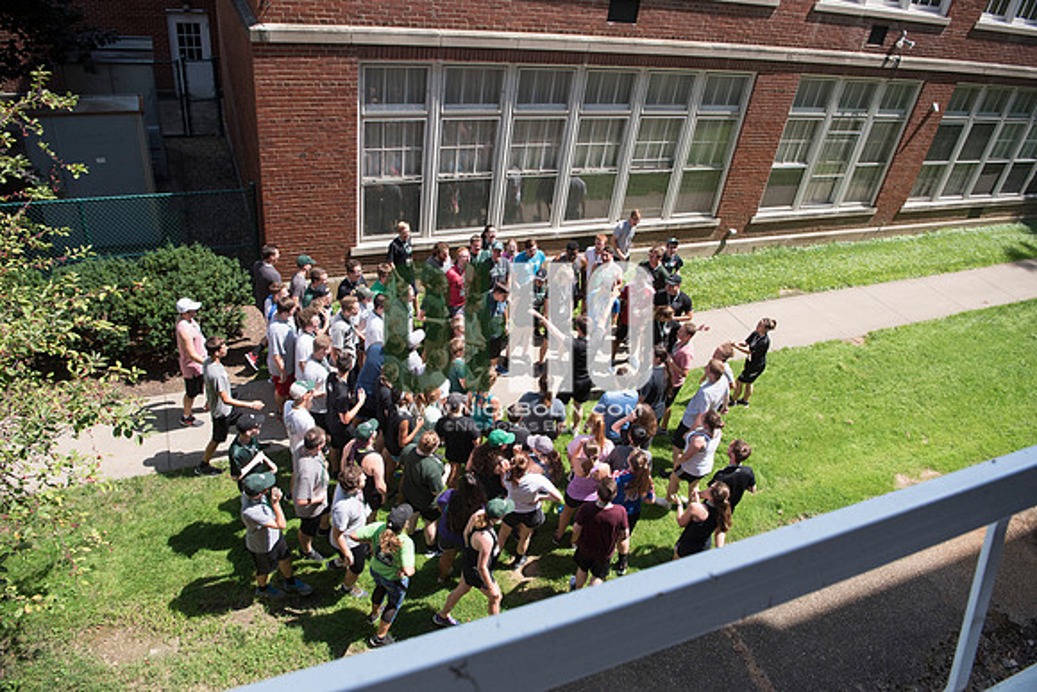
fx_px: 691
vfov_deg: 53.2
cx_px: 518
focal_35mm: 24
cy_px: 346
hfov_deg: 73.7
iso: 640
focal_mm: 24
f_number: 5
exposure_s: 1/2500
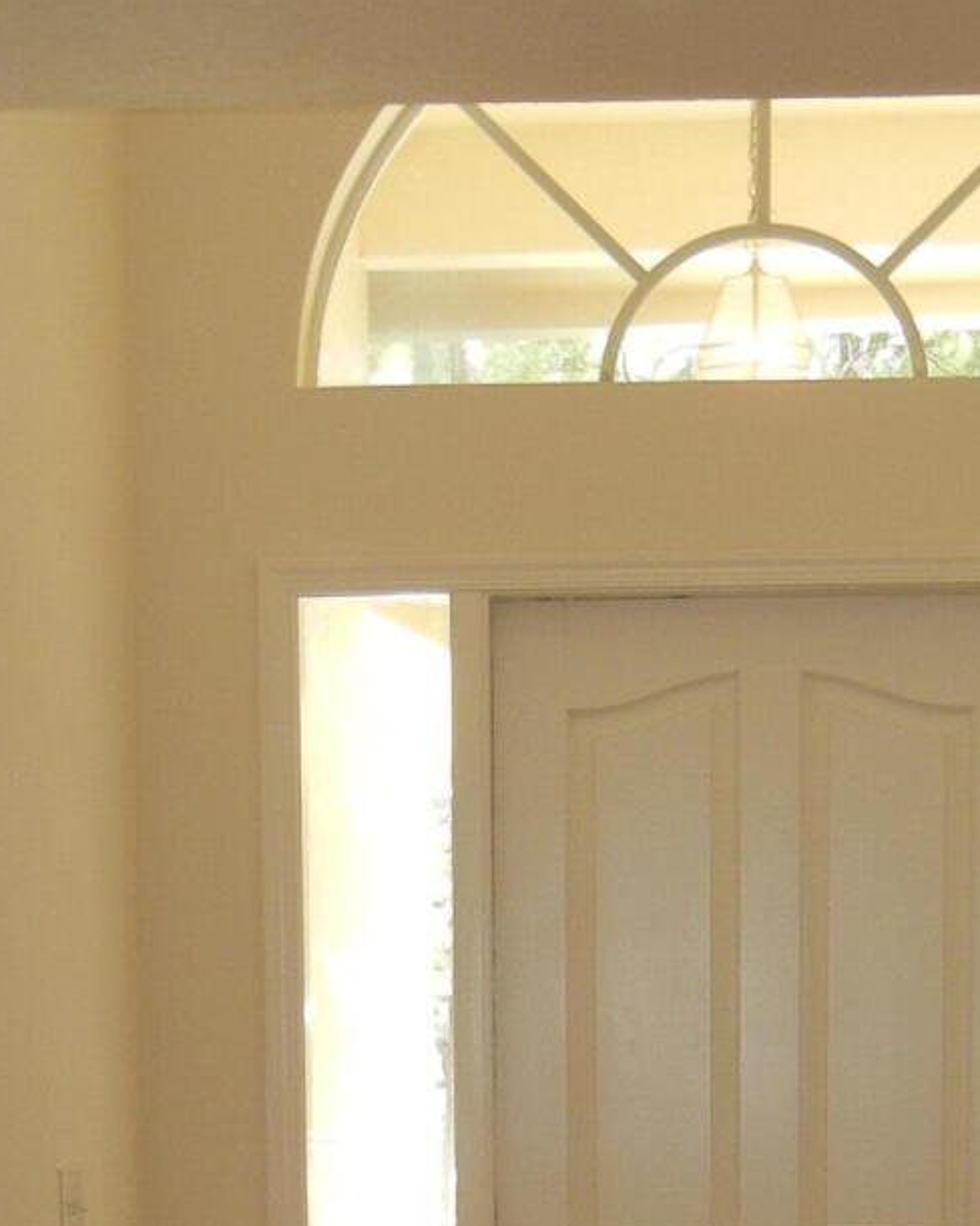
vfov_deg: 19.2
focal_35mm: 96
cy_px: 1316
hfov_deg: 16.0
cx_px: 518
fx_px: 3481
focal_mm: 5.4
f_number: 3.5
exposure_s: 1/93.5
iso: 160
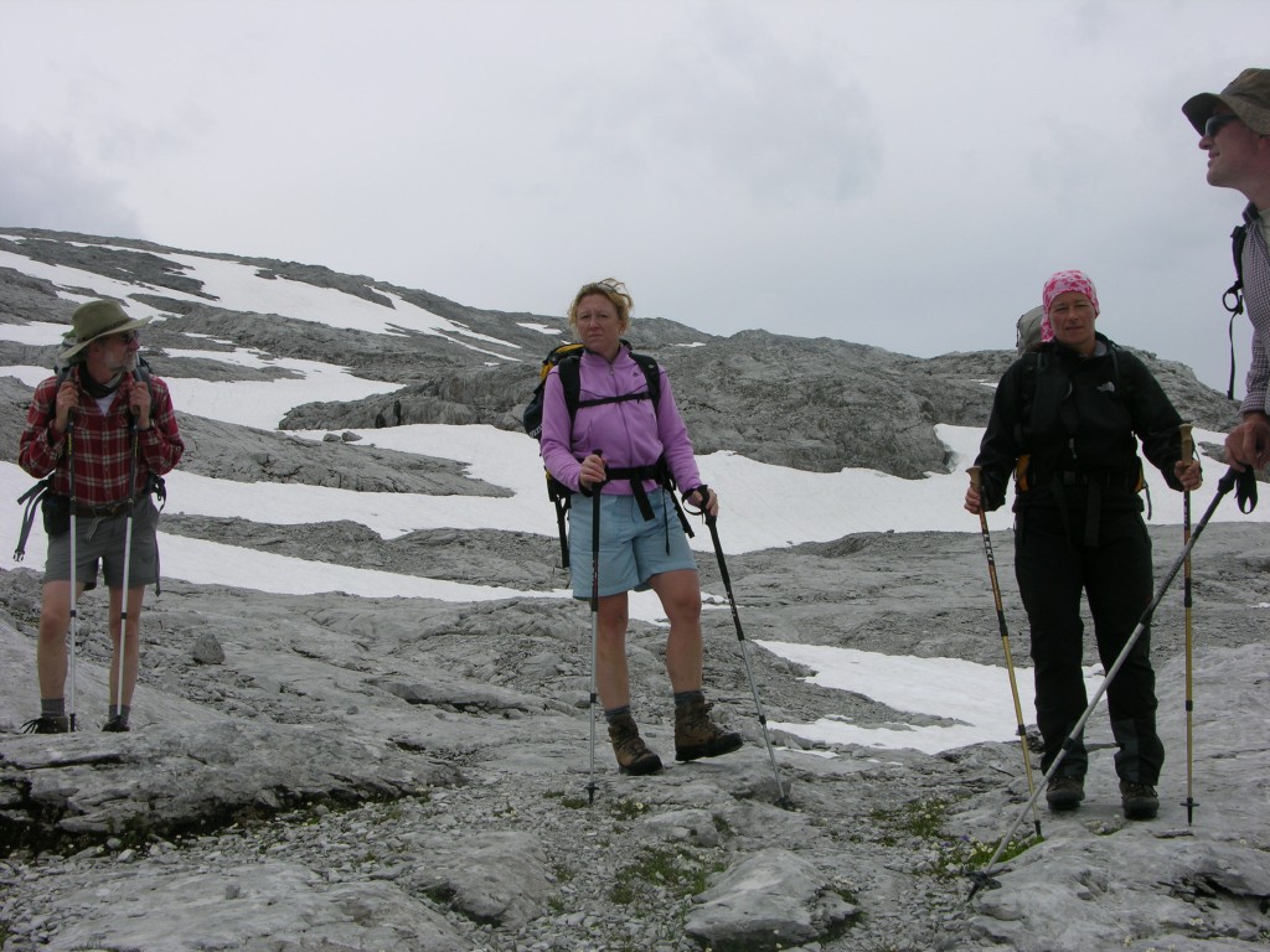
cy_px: 476
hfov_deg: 41.2
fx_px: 1688
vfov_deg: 31.5
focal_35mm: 46
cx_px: 635
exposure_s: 1/285
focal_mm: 11.6
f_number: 6.7
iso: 50
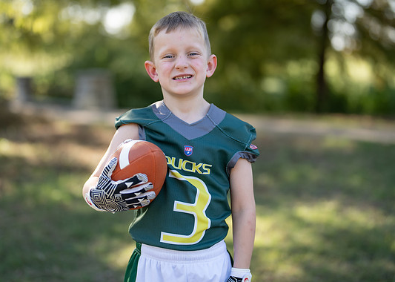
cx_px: 184
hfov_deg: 31.2
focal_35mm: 63
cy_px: 134
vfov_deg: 22.5
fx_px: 706
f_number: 1.2
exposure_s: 1/1250
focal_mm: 50
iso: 100
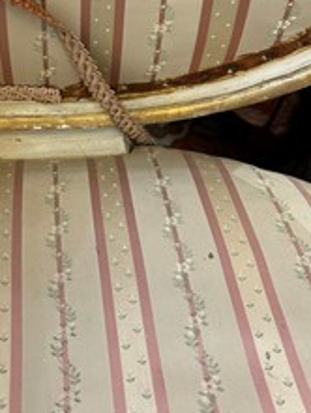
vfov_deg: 38.8
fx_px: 562
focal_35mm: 47
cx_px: 67
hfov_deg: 30.3
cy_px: 78
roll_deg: -0.6
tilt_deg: -40.8
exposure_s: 1/50
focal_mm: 5.7
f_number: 1.5
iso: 200
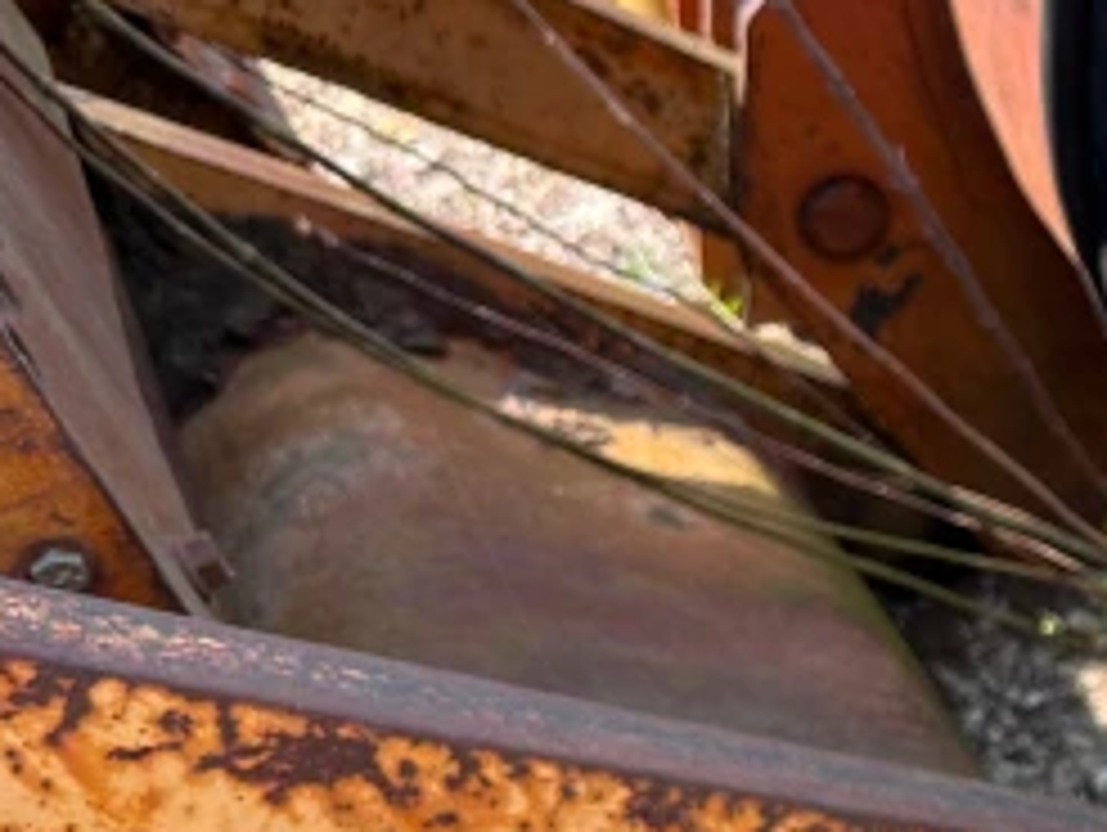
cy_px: 697
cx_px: 1786
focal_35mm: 78
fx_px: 2497
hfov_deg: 20.4
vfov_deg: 18.7
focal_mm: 6.86
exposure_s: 1/971
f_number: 1.78
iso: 80
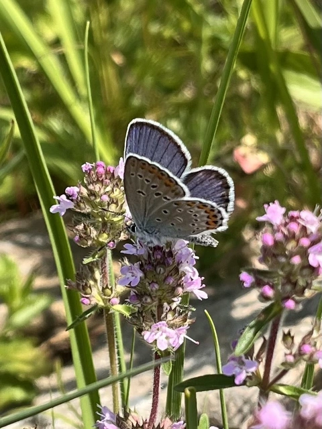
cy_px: 214
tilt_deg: -22.9
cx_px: 161
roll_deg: +10.6
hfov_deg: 53.1
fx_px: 322
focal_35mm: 26
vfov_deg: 67.3
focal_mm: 5.1
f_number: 1.6
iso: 50
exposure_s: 1/2062
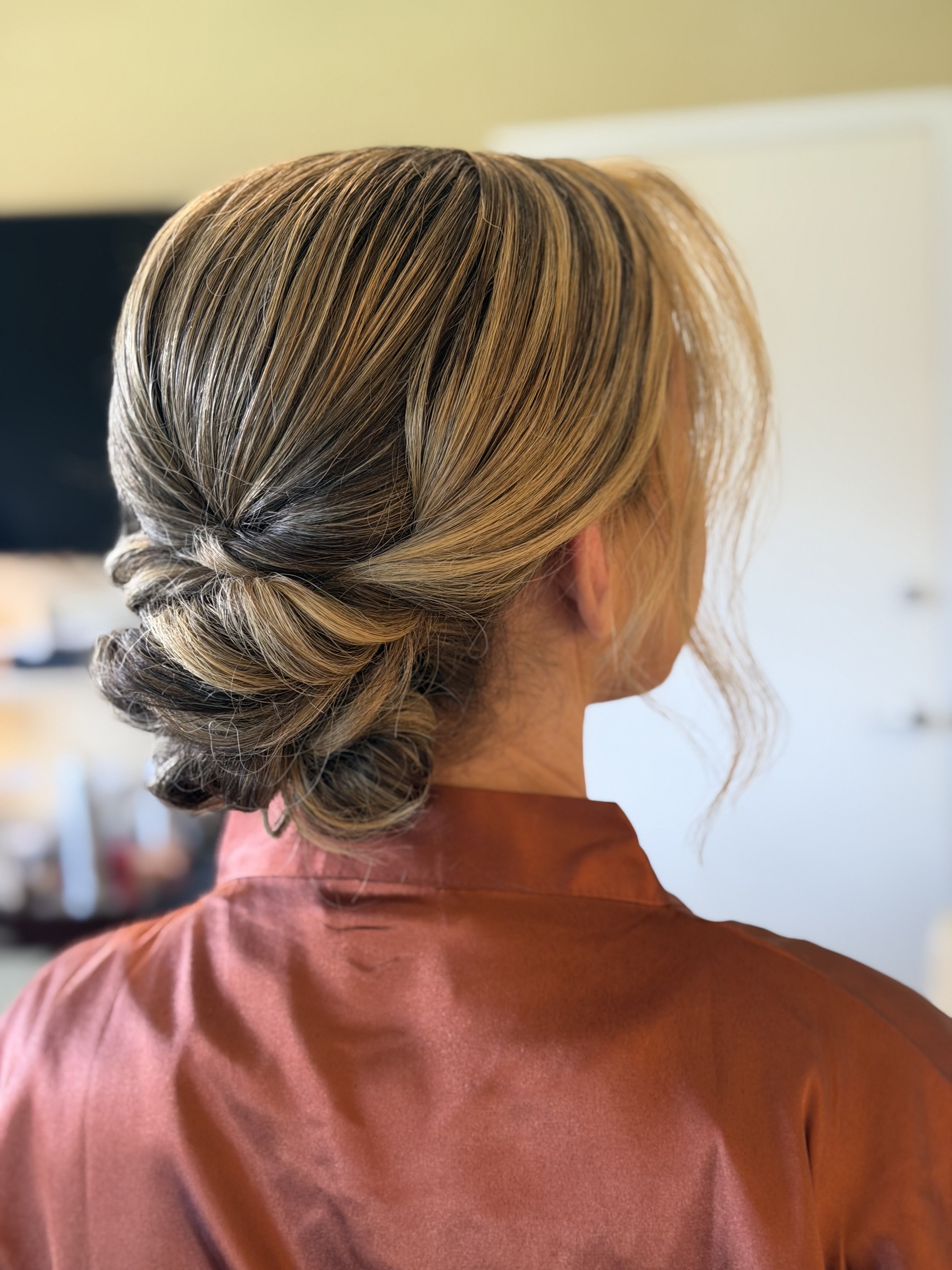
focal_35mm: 48
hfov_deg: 30.3
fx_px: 1760
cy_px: 635
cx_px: 476
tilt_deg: -5.6
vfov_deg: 39.7
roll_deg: +3.9
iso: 200
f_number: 1.78
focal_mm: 6.76
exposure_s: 1/60
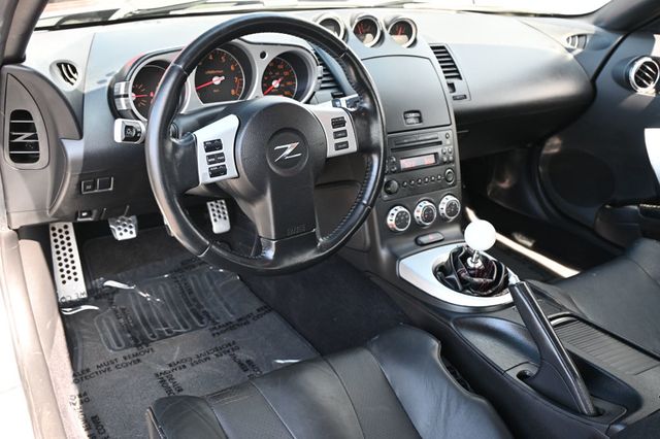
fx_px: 605
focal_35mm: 33
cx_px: 330
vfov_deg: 39.9
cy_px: 220
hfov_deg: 57.2
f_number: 4
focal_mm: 22
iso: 720
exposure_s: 1/125
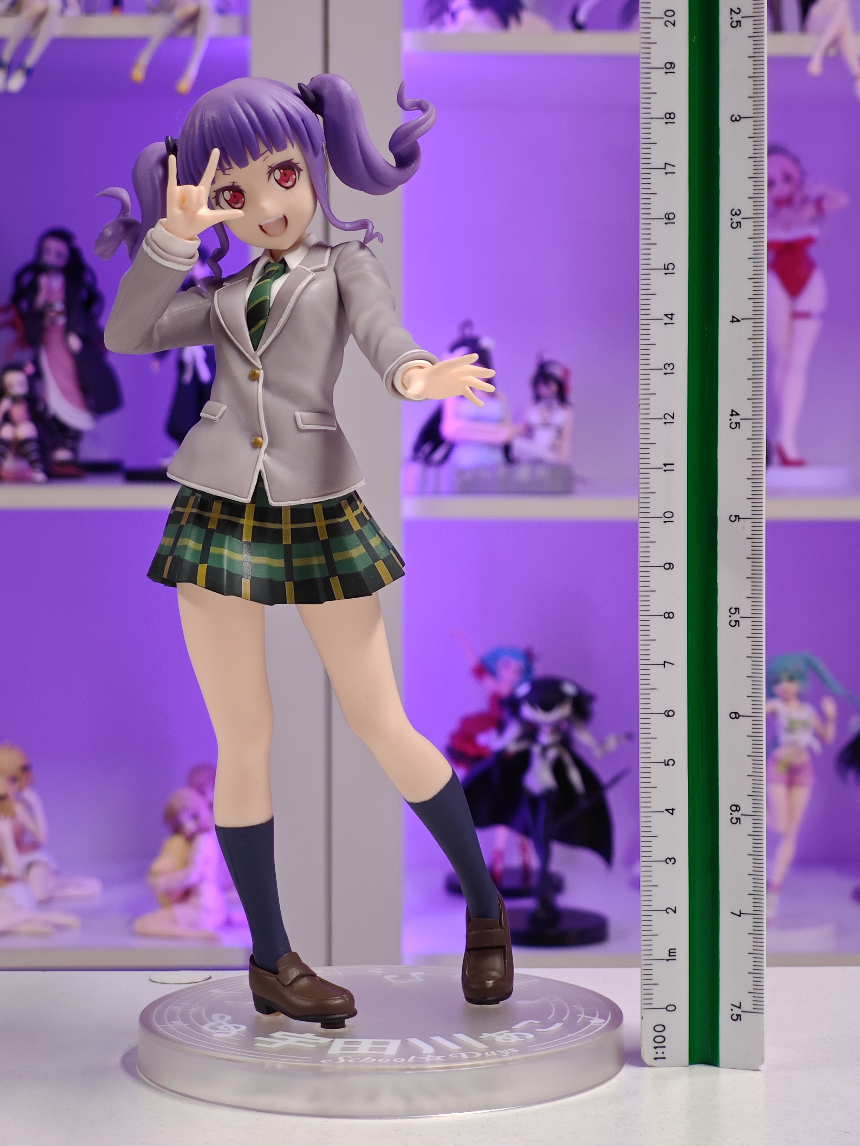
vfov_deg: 24.4
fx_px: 2650
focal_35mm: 80
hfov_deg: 18.4
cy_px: 573
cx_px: 430
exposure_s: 1/19.5
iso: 400
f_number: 2.4
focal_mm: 7.48
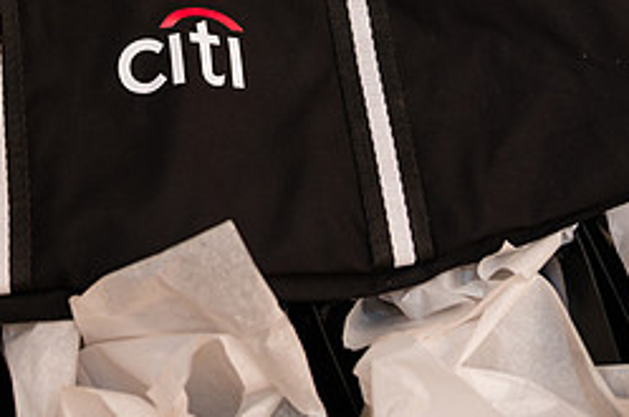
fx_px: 1465
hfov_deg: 24.0
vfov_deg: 15.7
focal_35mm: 84
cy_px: -66
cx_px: 174
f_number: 3.2
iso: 400
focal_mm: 36
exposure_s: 1/200
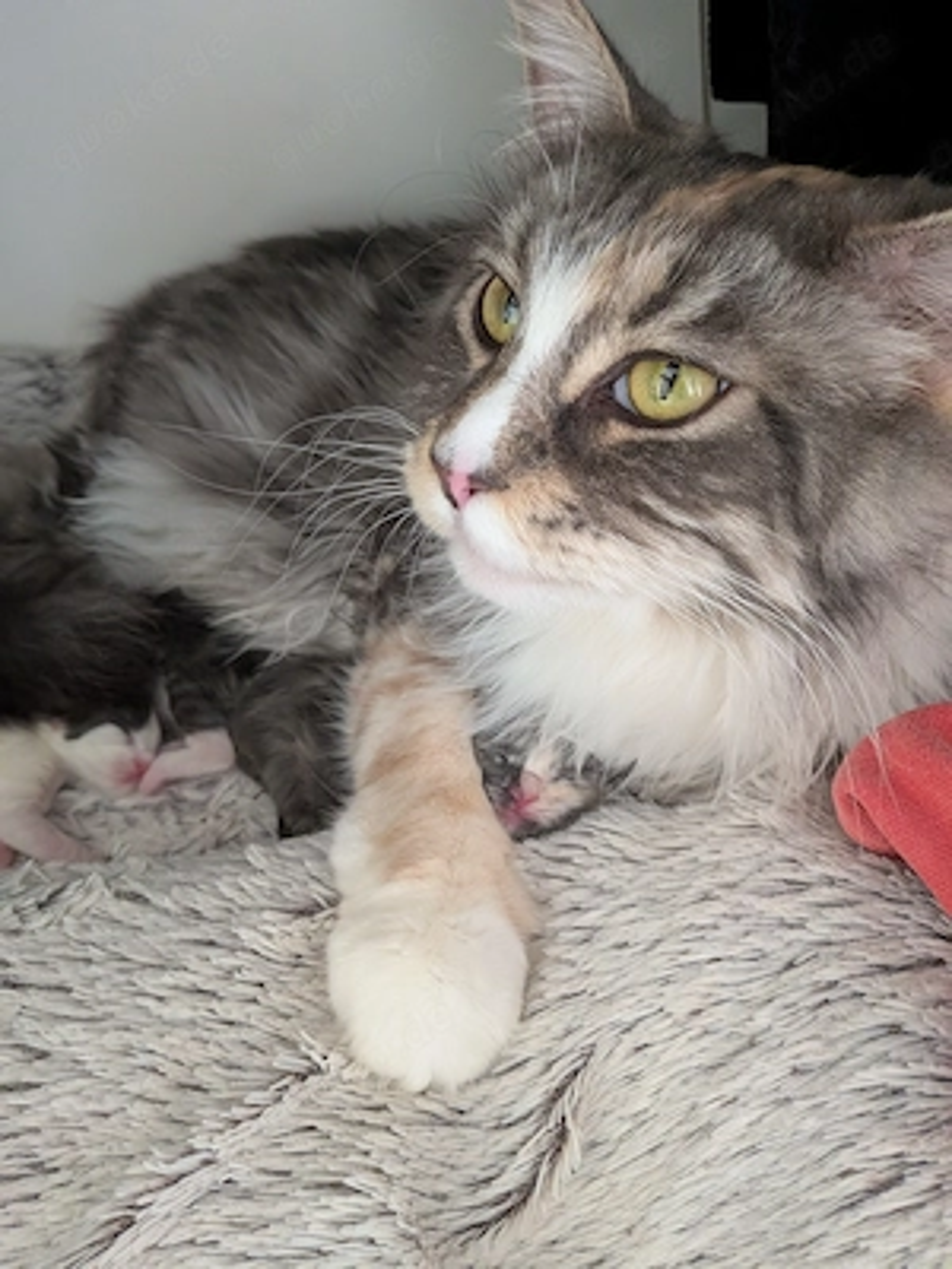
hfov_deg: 56.8
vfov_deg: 71.6
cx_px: 476
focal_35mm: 24
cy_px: 634
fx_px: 880
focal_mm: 4.53
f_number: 1.7
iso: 1925
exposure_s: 1/100
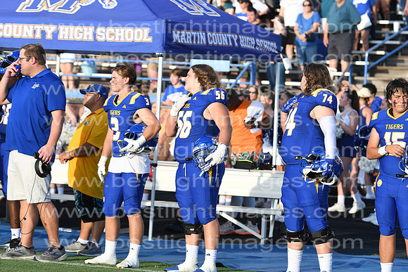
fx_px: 2295
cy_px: 136
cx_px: 204
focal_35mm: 202
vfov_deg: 6.8
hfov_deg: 10.2
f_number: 5.6
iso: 125
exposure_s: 1/500
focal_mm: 135
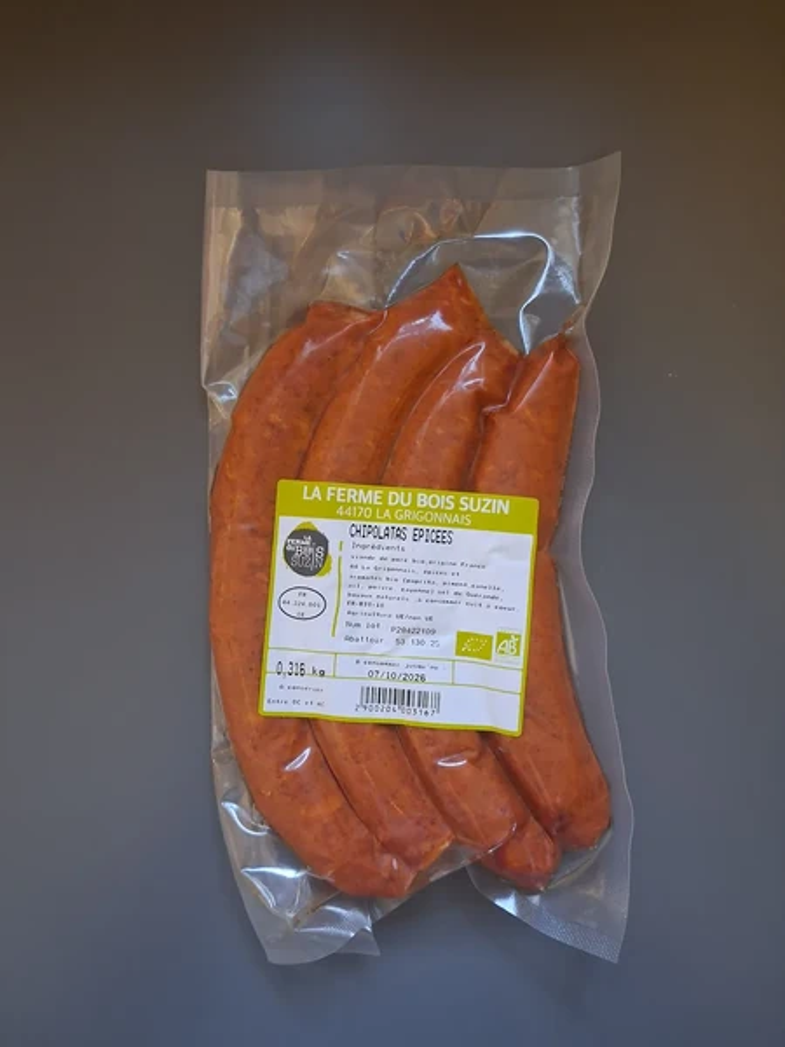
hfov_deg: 51.4
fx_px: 816
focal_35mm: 27
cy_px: 524
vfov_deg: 65.3
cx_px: 392
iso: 500
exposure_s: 1/33.3
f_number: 1.8
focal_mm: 4
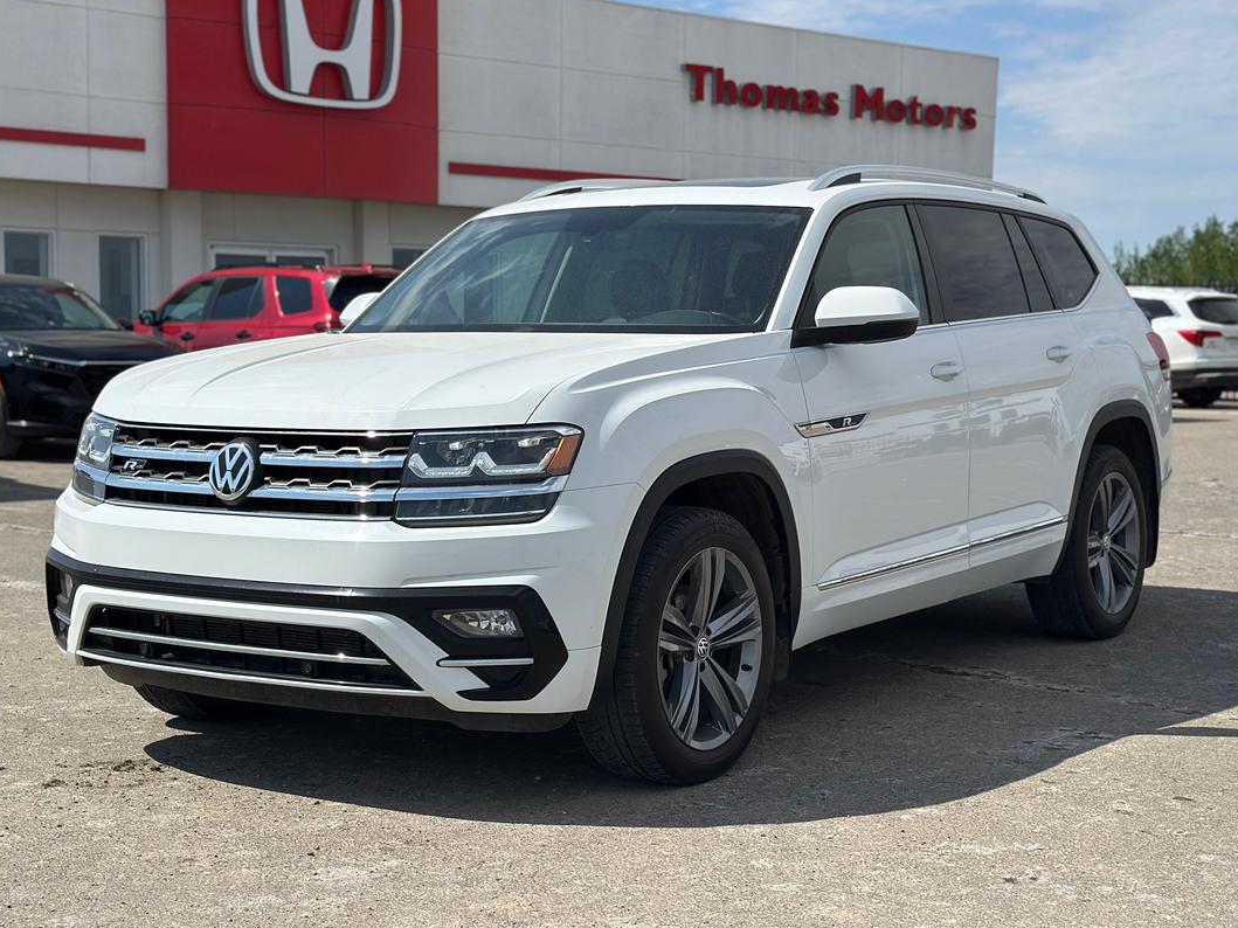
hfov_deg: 33.2
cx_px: 609
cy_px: 439
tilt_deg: -3.0
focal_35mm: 58
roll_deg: +0.5
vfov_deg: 25.2
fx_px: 2074
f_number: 1.78
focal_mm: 6.86
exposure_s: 1/8929
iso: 80
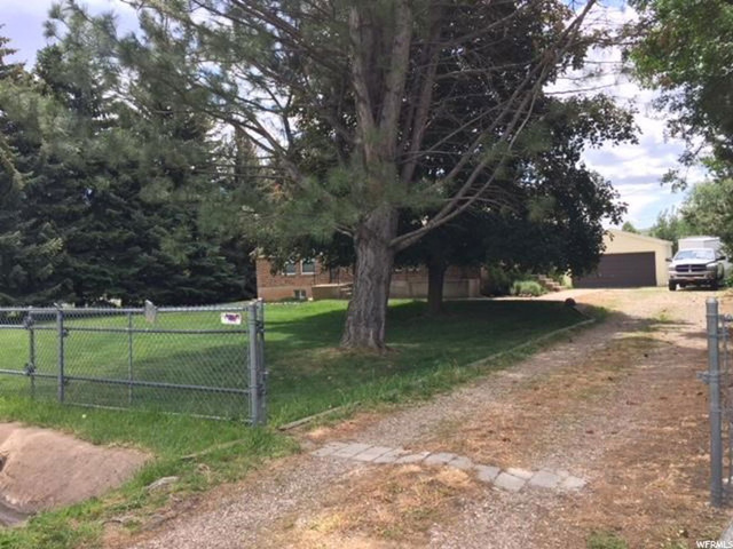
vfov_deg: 48.2
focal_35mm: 29
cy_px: 274
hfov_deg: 61.7
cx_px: 366
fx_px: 614
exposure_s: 1/732
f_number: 2.2
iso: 32
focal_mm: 4.15
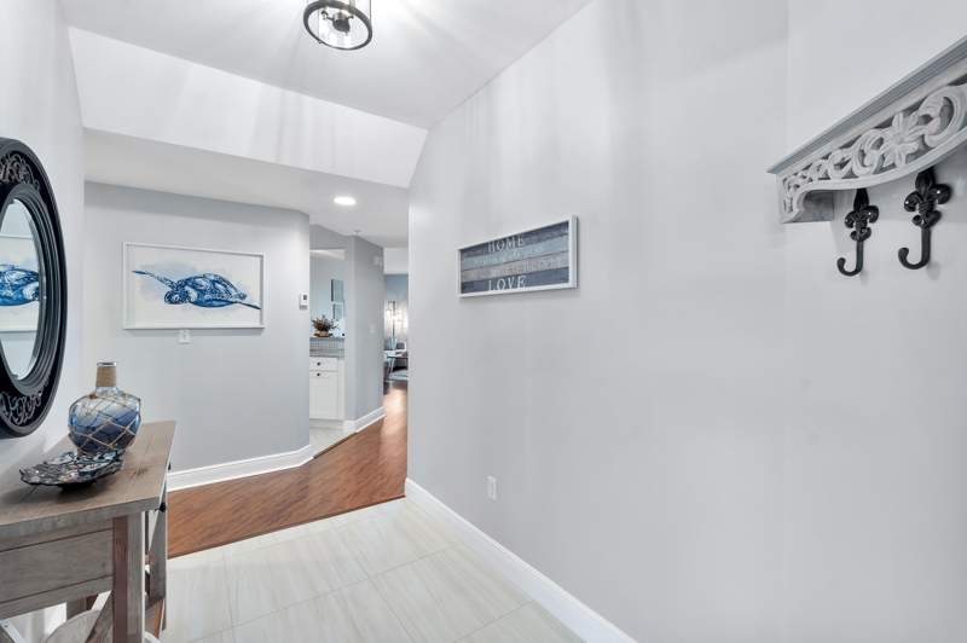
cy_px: 322
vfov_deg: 77.2
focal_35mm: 15
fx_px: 403
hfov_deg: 100.4
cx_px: 484
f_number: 11
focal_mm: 10
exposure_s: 1.3
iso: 100
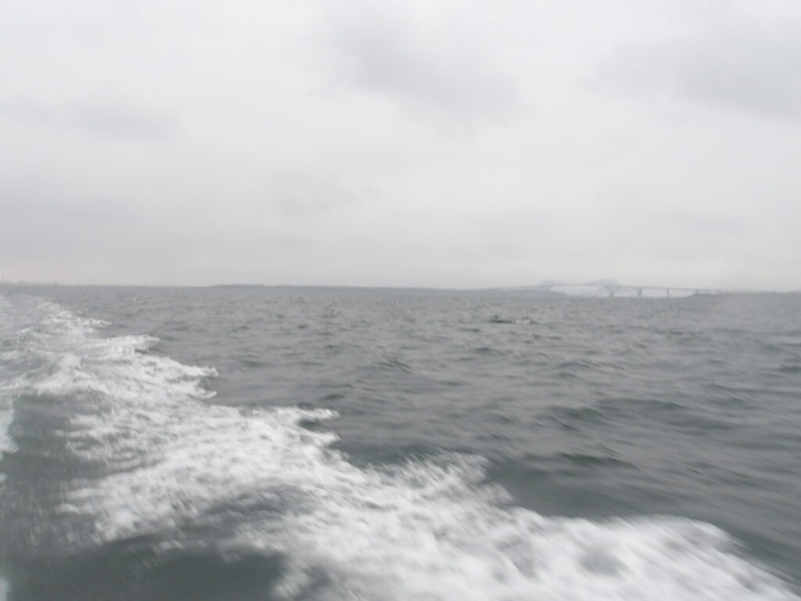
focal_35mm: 27
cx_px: 400
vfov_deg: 51.4
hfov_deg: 65.3
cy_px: 300
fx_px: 625
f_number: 10.4
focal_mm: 4.9
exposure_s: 1/60
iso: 100
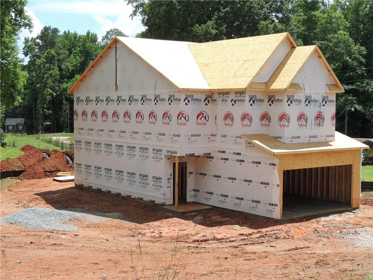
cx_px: 186
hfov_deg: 34.9
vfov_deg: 26.6
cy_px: 140
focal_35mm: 55
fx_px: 593
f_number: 3.7
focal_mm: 9.8
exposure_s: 1/640
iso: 100
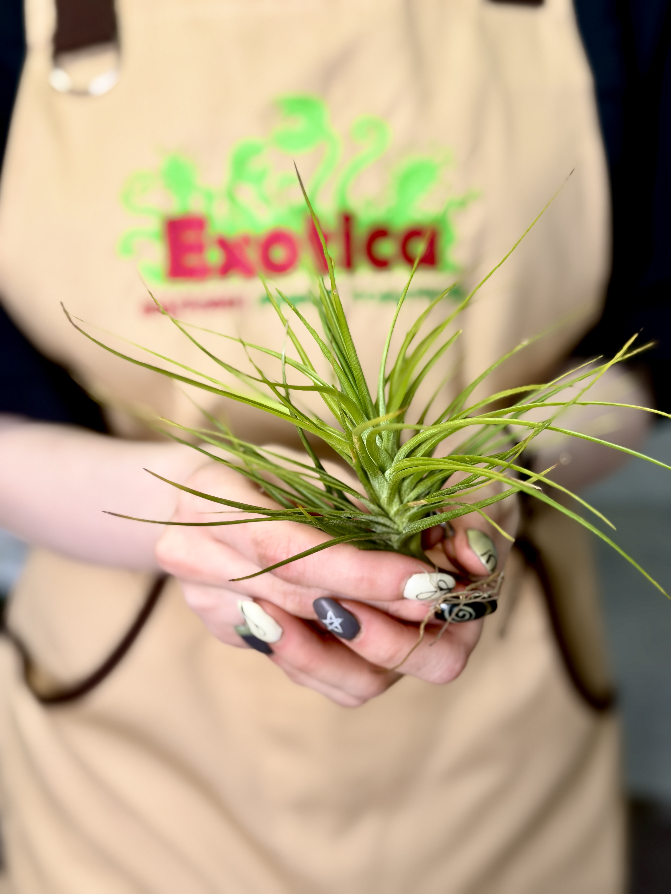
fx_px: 1241
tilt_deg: -18.9
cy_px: 447
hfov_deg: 30.3
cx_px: 336
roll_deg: +0.5
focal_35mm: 48
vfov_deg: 39.7
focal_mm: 6.76
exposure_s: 1/131
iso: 50
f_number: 1.78
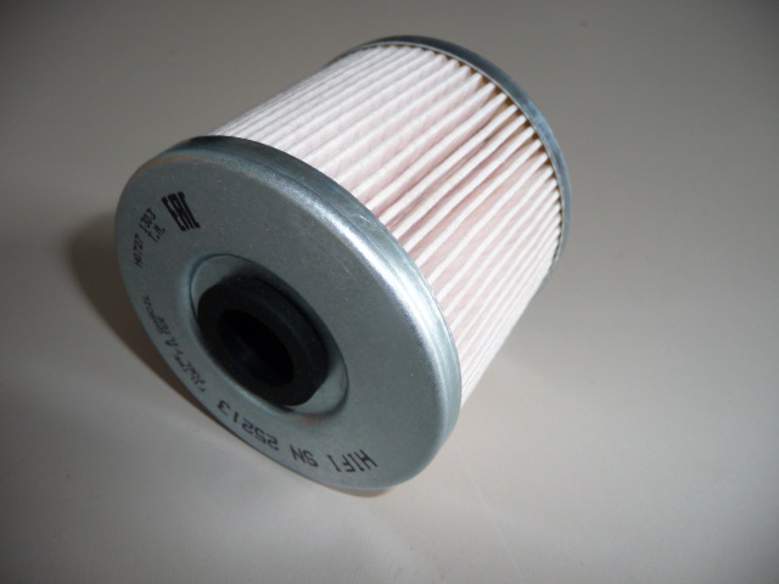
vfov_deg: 49.7
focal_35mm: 28
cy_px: 292
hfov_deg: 63.4
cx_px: 390
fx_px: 630
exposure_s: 1/30
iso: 100
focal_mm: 4.7
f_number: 3.3
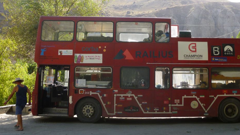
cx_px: 150
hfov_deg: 48.9
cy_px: 56
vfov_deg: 28.9
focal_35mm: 41
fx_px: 261
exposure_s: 1/250
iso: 100
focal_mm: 5.2
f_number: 3.3
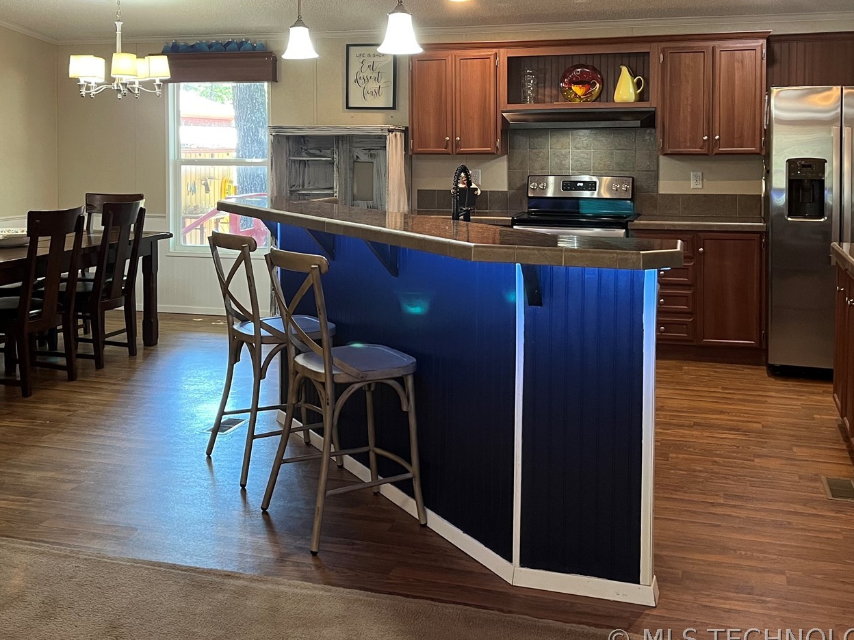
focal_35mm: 40
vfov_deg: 35.3
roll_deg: -0.2
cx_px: 391
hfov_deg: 46.8
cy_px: 170
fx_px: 987
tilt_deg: -2.0
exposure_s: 1/60
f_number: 1.6
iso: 250
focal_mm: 5.1
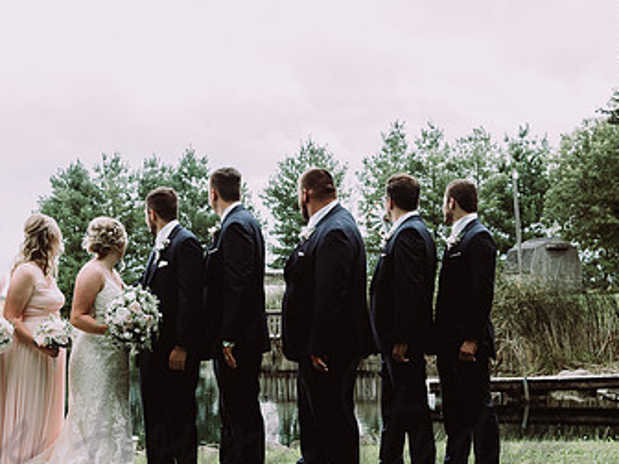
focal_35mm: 88
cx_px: 126
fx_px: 1574
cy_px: 373
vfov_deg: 16.7
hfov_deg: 22.0
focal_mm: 28
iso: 100
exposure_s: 1/80
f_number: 4.5
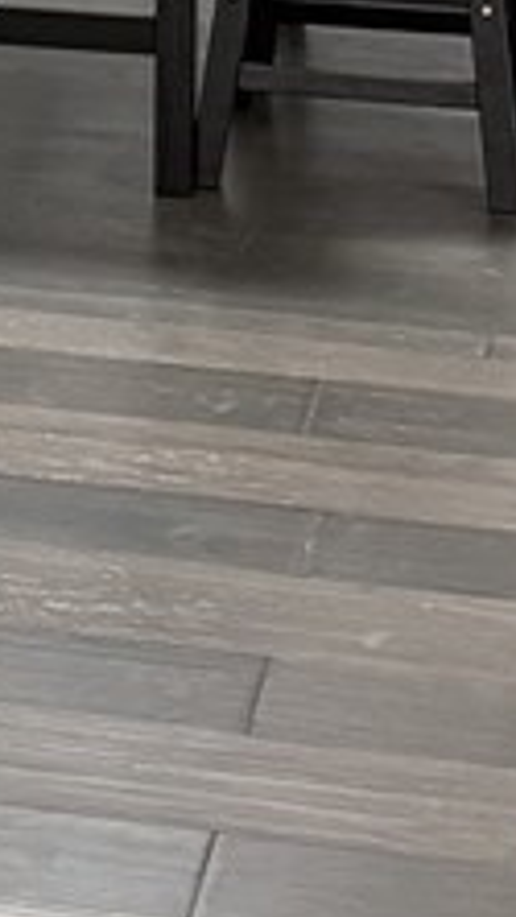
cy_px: -508
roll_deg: +1.0
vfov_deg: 10.6
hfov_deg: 5.8
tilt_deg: -7.4
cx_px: -949
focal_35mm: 196
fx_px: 4764
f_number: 1.6
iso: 250
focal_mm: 5.96
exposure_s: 1/60
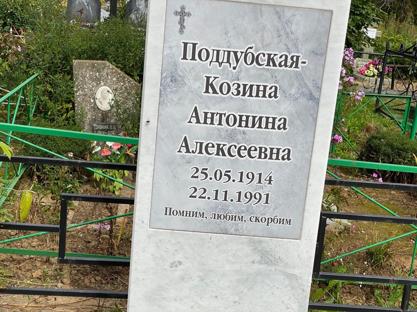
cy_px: 156
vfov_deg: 28.0
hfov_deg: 36.8
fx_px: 626
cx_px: 208
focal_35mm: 52
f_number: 2
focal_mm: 6
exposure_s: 1/1597
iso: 20
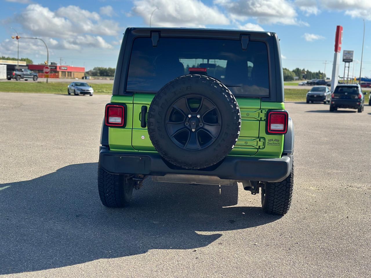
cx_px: 186
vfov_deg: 30.3
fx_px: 514
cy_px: 139
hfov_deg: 39.7
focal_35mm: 48
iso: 100
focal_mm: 6.86
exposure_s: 1/3597
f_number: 1.78
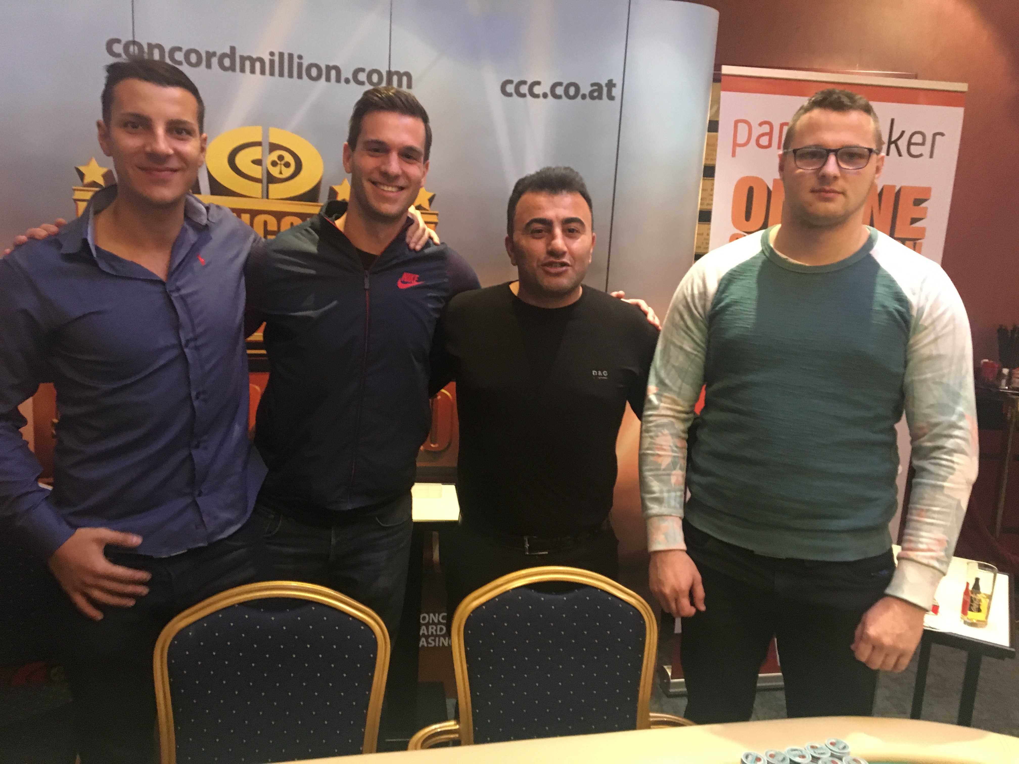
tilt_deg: -9.8
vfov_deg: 48.2
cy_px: 382
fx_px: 854
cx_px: 510
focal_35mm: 29
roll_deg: -3.7
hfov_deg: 61.7
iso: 400
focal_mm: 4.15
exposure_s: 1/17
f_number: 2.2
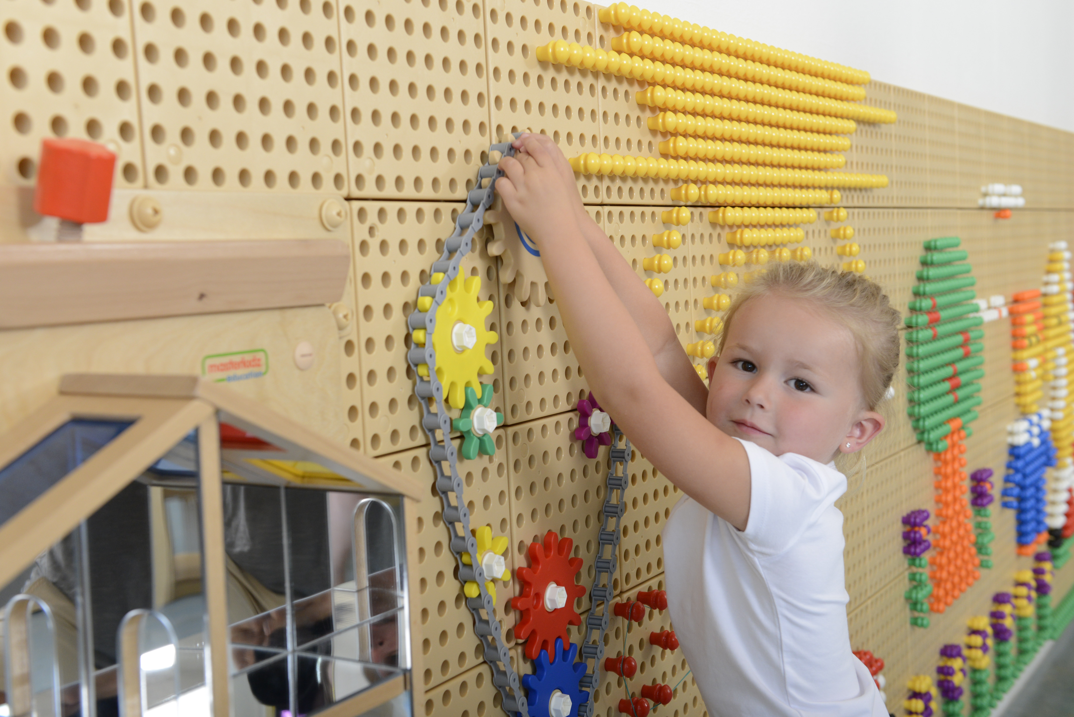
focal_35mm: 45
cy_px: 358
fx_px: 1343
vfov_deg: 29.9
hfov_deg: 43.6
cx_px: 537
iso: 1000
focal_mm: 45
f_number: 5.6
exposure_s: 1/250
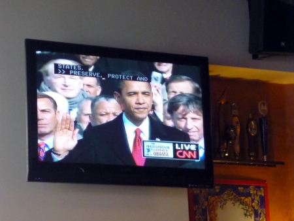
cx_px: 147
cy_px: 110
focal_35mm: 105
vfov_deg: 14.1
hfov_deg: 18.7
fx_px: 892
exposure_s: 1/15
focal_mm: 13.6
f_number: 4.4
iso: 400
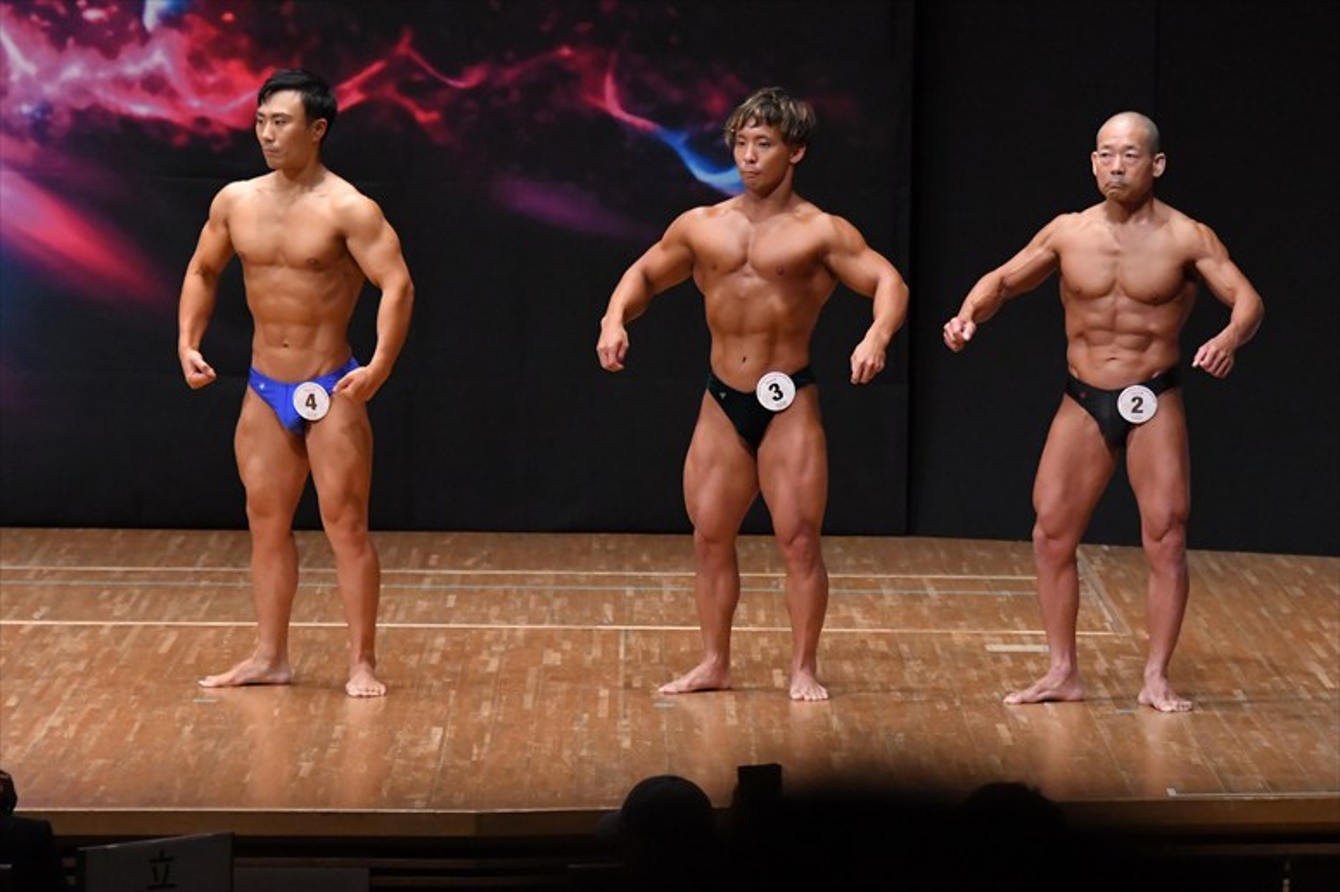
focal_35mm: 225
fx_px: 8371
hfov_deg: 9.2
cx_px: 670
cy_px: 446
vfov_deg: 6.1
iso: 6400
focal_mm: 150
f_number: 5.6
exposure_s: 1/400
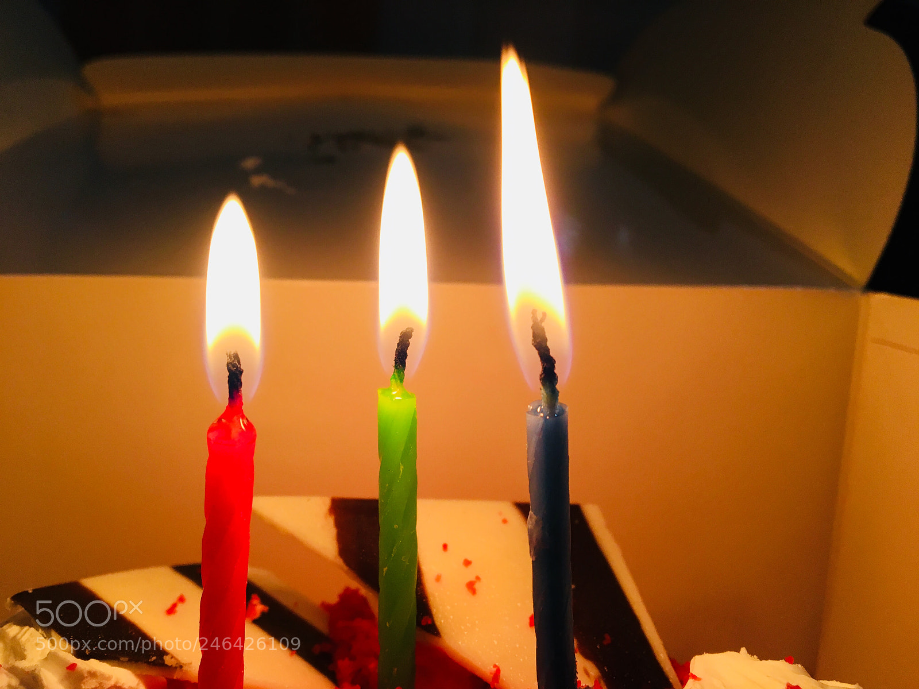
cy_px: 344
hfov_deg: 61.7
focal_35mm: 29
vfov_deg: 48.2
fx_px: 770
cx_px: 460
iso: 25
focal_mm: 4.15
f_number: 2.2
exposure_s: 1/33
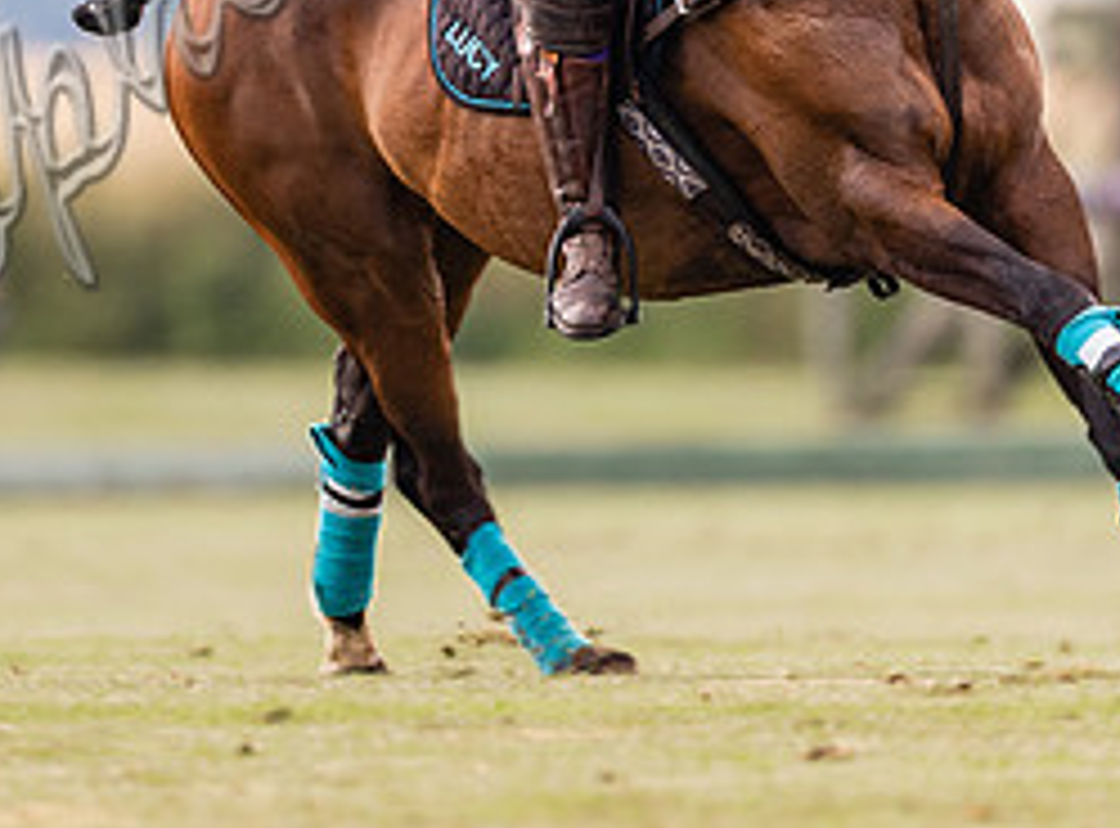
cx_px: 329
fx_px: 43352
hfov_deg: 1.5
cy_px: 15
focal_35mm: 1347
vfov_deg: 1.1
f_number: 4
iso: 400
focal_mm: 500
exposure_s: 1/800
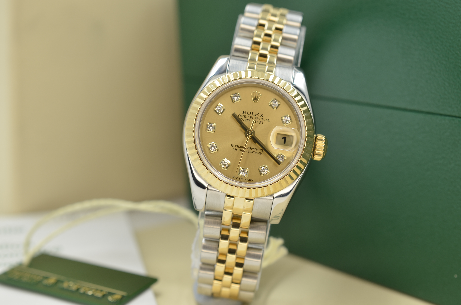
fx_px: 767
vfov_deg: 22.5
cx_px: 230
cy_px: 152
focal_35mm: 60
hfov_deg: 33.5
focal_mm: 40
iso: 100
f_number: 8
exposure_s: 1/50
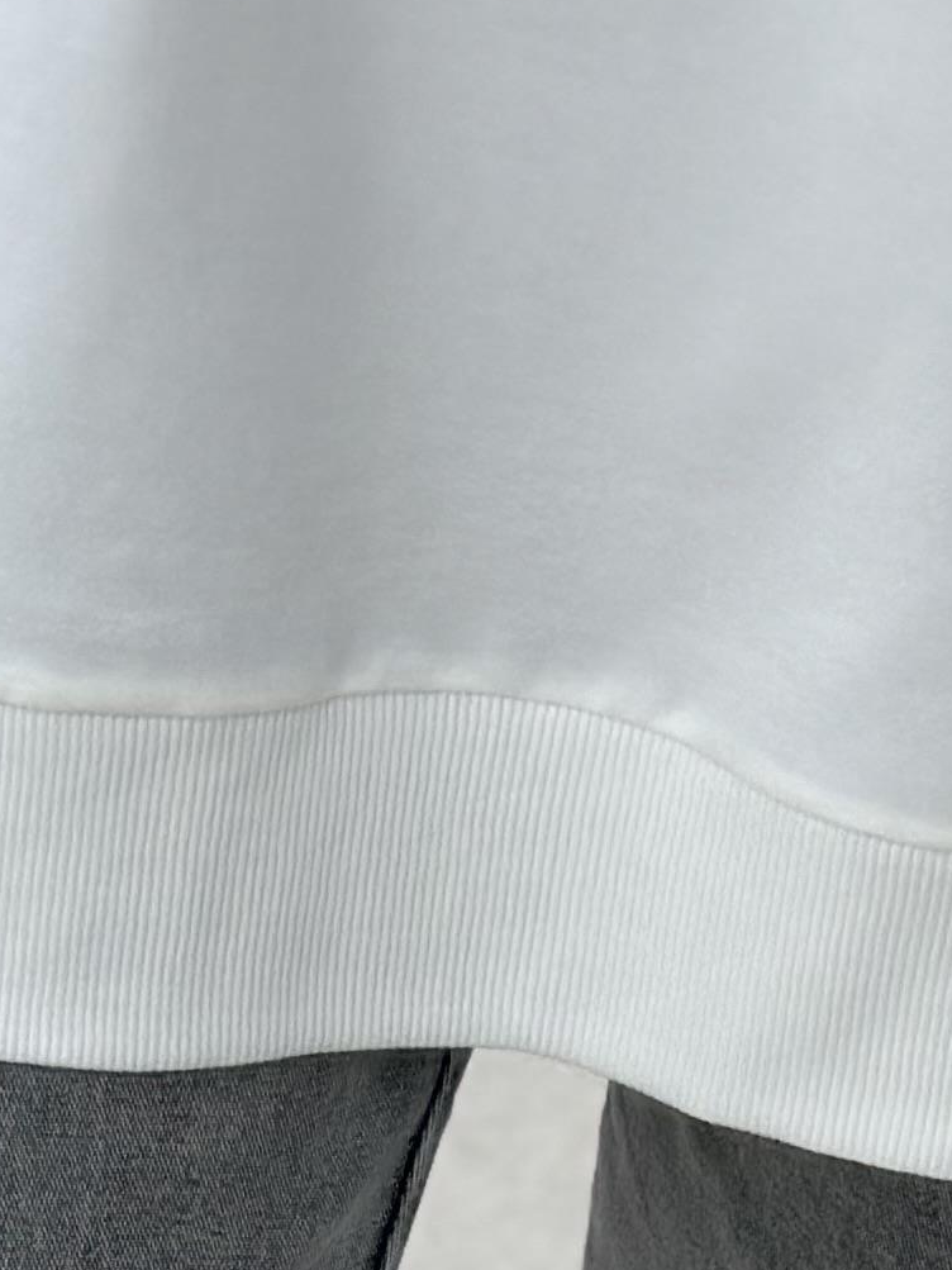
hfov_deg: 7.6
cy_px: 2189
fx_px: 7079
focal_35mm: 193
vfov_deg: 9.8
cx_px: -85
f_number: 1.78
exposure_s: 1/268
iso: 80
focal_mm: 6.86
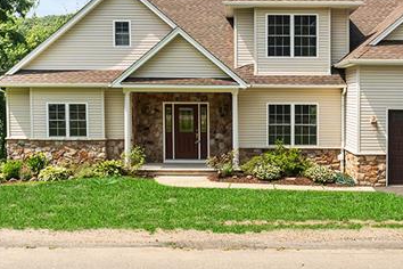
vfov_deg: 24.5
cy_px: 84
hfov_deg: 36.1
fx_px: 616
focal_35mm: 55
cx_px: 249
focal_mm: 19
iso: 100
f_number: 8
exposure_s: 1/40
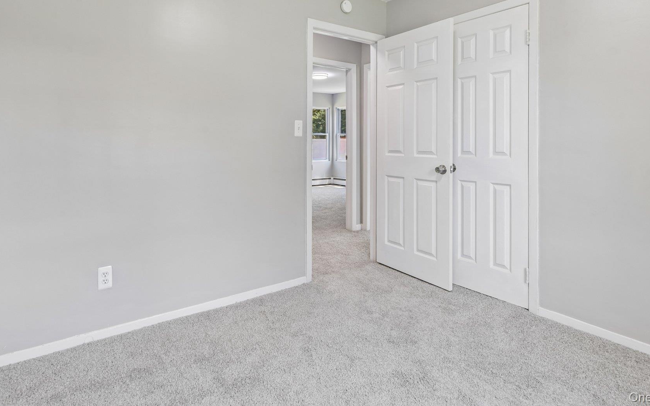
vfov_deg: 58.5
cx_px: 309
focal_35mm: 20
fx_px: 354
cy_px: 141
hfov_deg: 85.0
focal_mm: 16
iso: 200
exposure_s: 1/10
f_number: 9
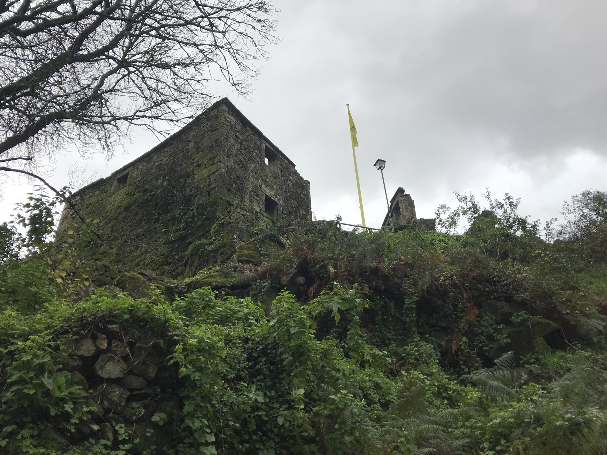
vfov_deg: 49.7
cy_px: 228
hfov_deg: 63.4
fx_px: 491
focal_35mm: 28
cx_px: 304
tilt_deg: +36.4
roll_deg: +3.3
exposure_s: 1/467
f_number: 1.8
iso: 20
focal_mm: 3.99
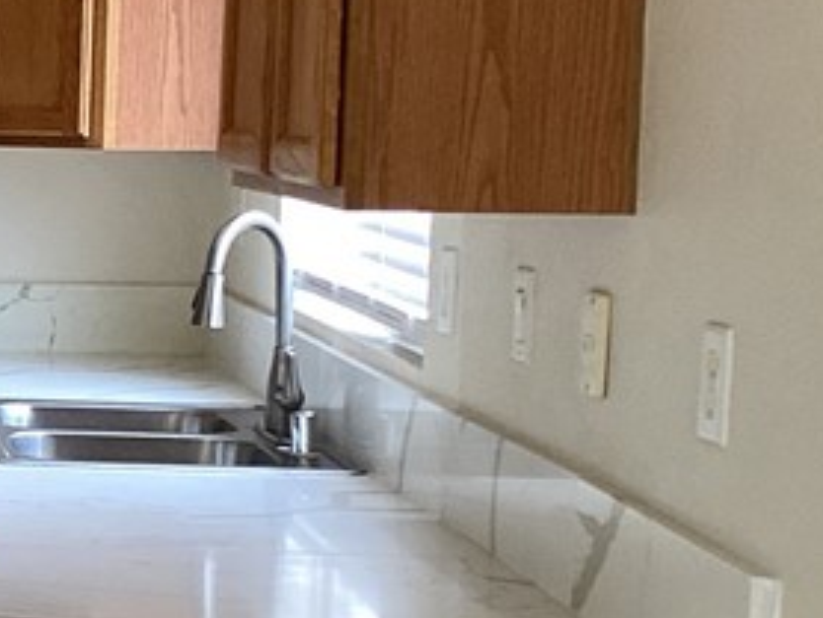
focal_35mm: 114
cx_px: -607
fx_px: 2713
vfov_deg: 13.0
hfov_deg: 15.2
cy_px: 290
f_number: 2.4
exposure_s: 1/100
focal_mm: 3.3
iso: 80
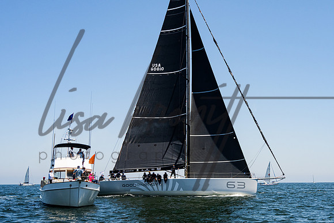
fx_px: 549
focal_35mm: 59
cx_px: 215
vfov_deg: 22.9
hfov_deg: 33.6
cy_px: 130
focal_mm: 43
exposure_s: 1/2500
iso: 500
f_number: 8
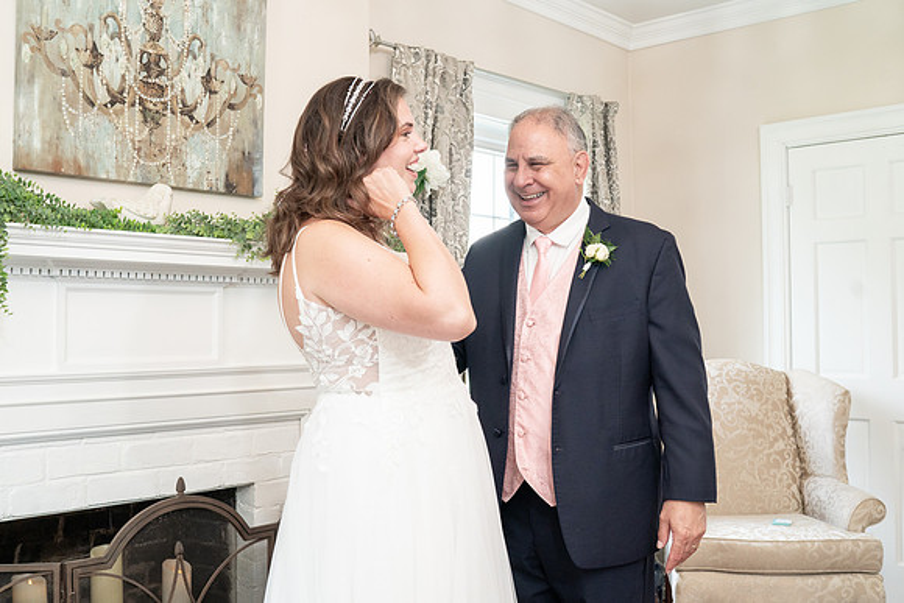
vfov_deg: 35.5
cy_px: 288
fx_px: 941
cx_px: 422
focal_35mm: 37
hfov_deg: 51.3
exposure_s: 1/200
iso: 2000
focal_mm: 35
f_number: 5.6
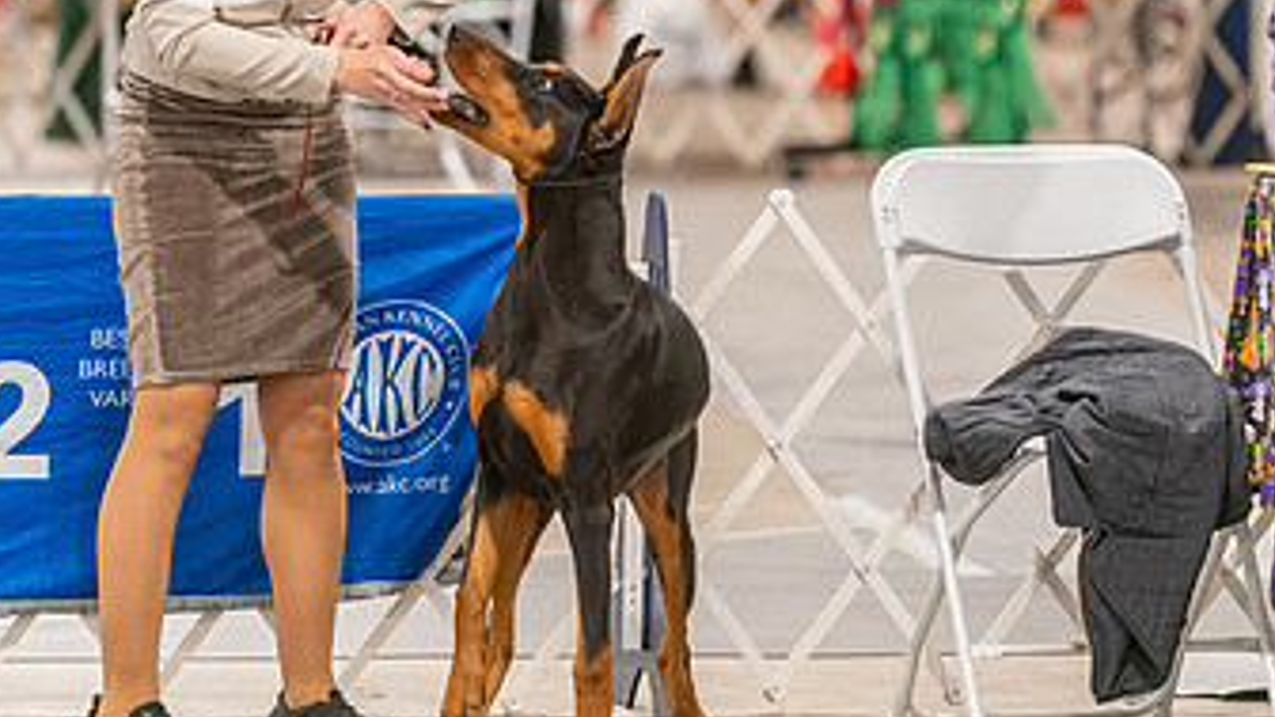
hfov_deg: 6.0
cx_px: 675
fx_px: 12238
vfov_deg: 3.4
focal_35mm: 362
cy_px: 74
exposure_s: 1/250
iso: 6400
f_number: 3.2
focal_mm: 200
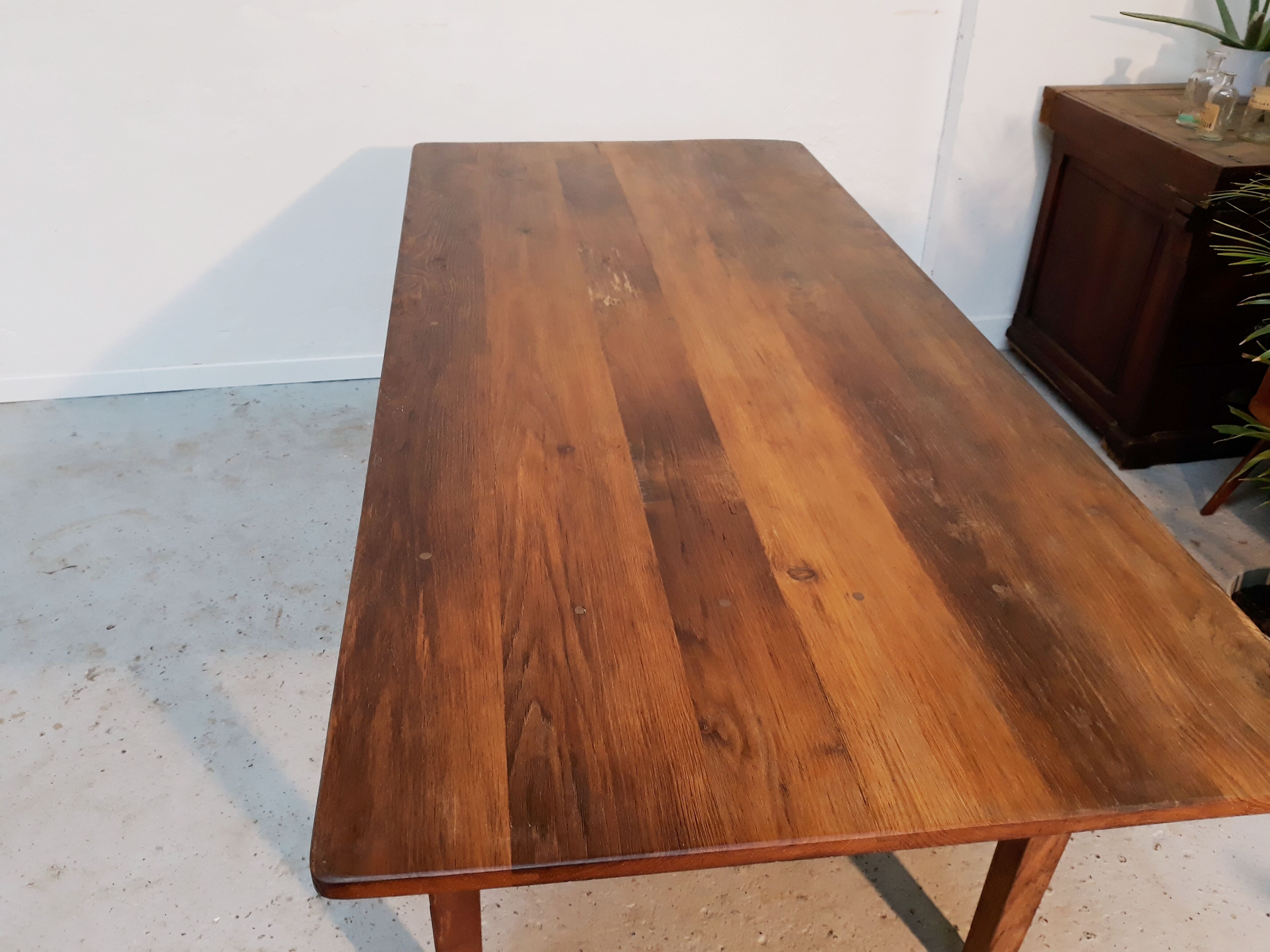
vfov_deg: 51.4
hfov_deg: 65.3
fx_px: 991
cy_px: 476
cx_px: 635
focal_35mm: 27
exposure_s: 1/33
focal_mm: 3.71
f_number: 1.7
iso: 80
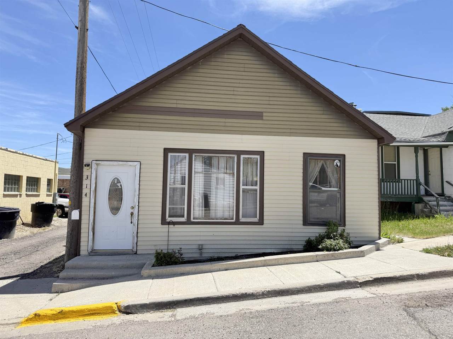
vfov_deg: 56.8
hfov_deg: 71.6
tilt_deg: +3.6
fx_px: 314
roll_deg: -0.7
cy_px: 170
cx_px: 226
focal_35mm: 24
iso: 80
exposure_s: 1/4405
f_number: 1.78
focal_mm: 6.76
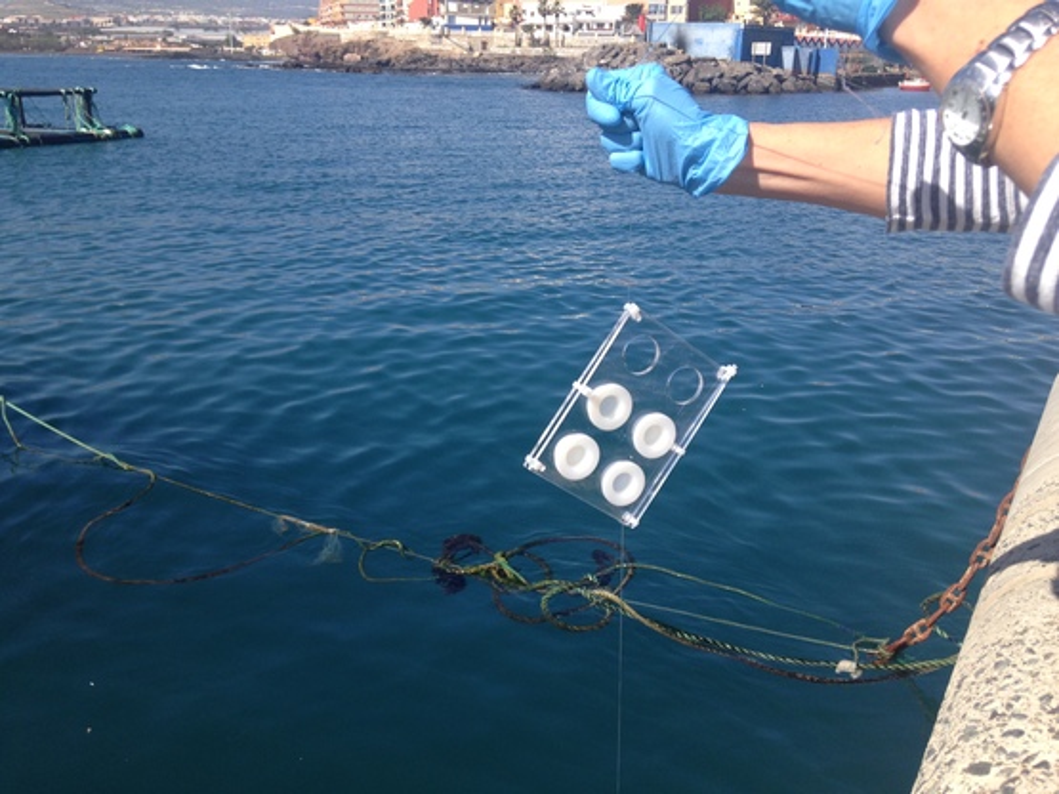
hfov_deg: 55.4
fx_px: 1009
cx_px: 530
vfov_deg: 42.9
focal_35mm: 33
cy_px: 397
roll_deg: +0.5
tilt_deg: -19.8
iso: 50
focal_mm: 4.12
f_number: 2.4
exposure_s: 1/1178
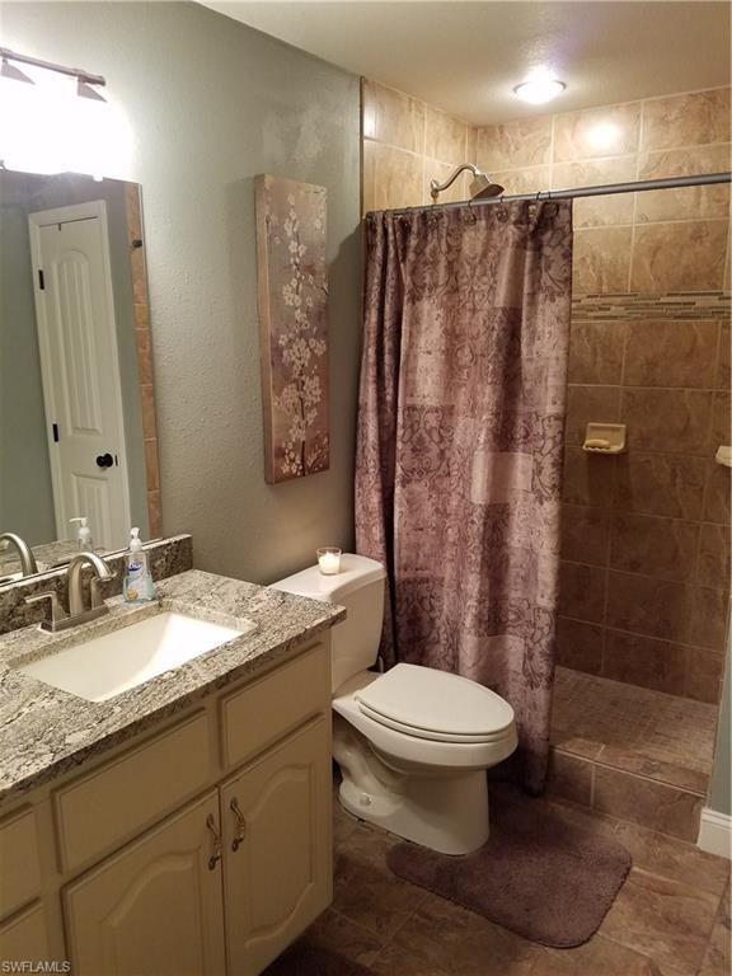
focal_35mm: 26
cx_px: 366
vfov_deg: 67.3
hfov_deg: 53.1
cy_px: 488
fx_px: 733
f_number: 1.7
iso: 160
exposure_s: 1/30
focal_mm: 4.2
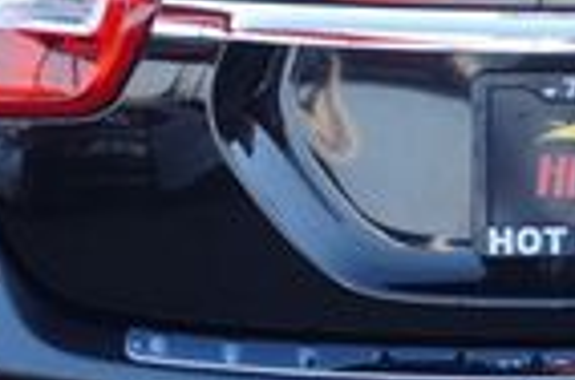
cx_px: 583
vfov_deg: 9.6
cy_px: 81
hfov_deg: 14.2
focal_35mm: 142
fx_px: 2267
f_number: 4.5
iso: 100
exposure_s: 1/60
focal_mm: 21
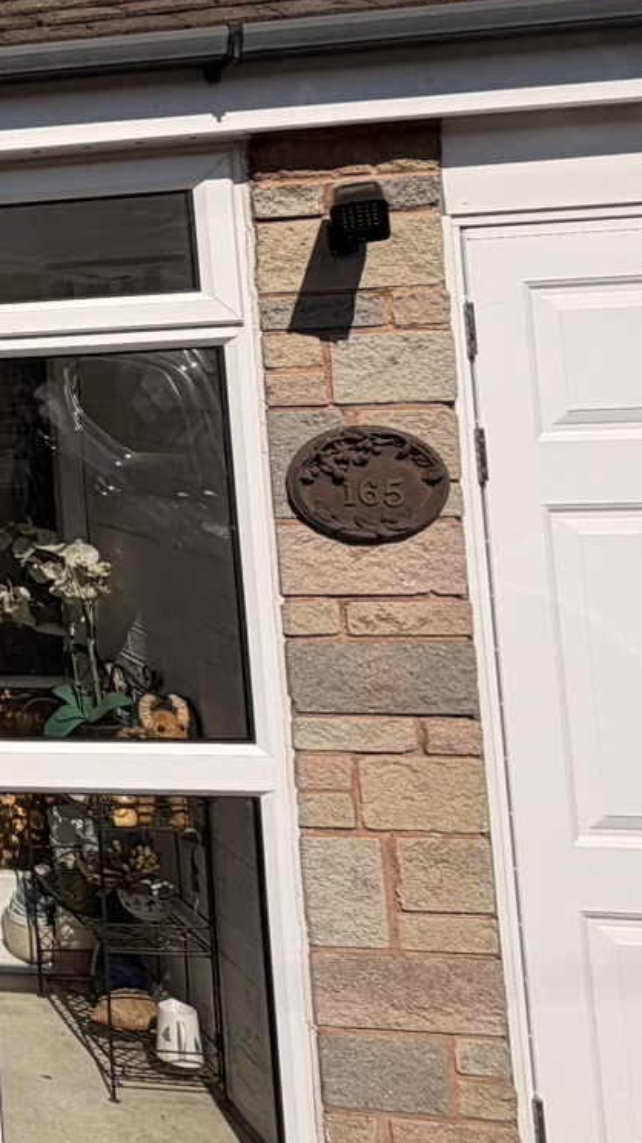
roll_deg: +3.3
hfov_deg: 18.5
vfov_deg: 47.3
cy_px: 349
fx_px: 1272
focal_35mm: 42
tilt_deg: +6.8
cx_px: -639
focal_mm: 2.22
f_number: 2.2
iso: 20
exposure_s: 1/1961
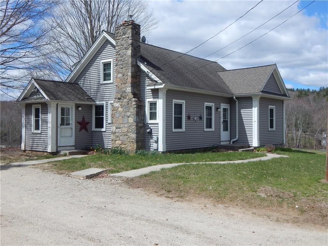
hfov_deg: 49.0
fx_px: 360
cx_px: 164
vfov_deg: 37.7
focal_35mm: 38
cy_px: 123
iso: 125
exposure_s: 1/500
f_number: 6.9
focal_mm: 6.8
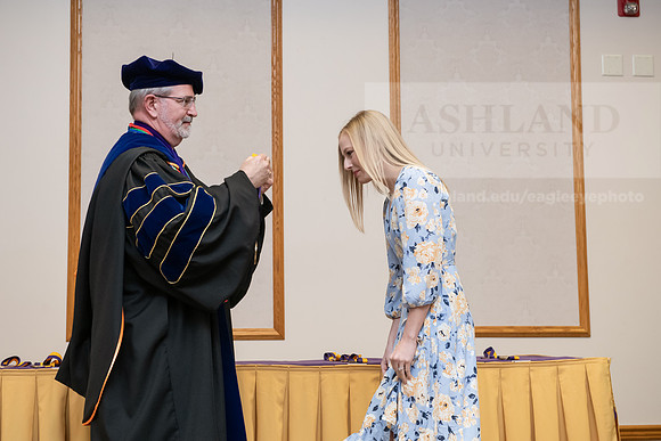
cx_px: 330
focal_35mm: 62
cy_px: 220
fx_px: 1139
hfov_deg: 32.4
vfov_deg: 21.9
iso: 2000
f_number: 5.6
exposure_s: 1/200
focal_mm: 62
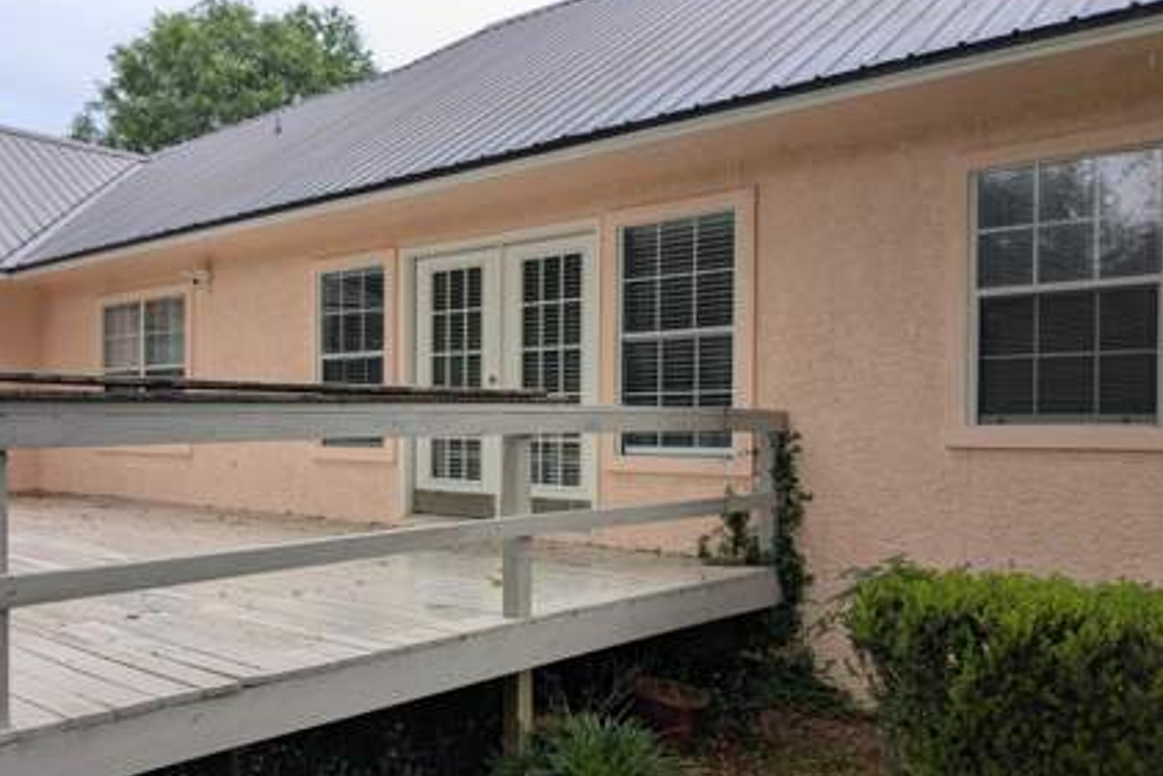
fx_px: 1034
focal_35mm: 32
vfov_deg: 41.0
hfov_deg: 58.5
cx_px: 503
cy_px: 457
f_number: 1.73
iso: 32
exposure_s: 1/615
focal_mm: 4.38
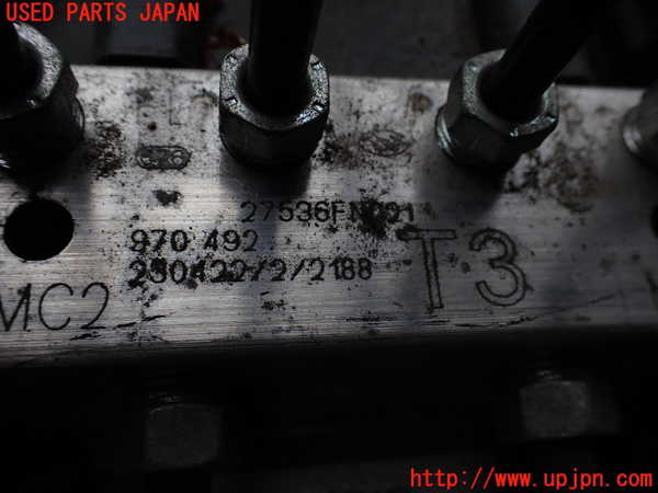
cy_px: 246
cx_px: 329
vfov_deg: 46.8
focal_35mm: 30
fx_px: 570
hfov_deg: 60.0
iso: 100
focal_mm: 5.4
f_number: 3.2
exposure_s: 1/800
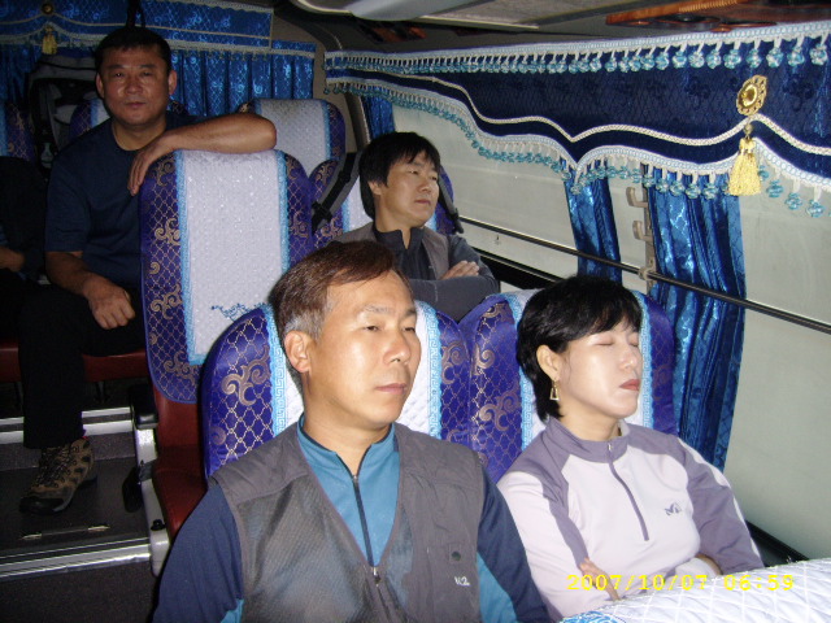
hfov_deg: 52.6
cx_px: 416
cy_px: 312
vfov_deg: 40.7
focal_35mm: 35
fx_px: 840
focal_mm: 5.95
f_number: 2.8
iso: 218
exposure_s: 1/30
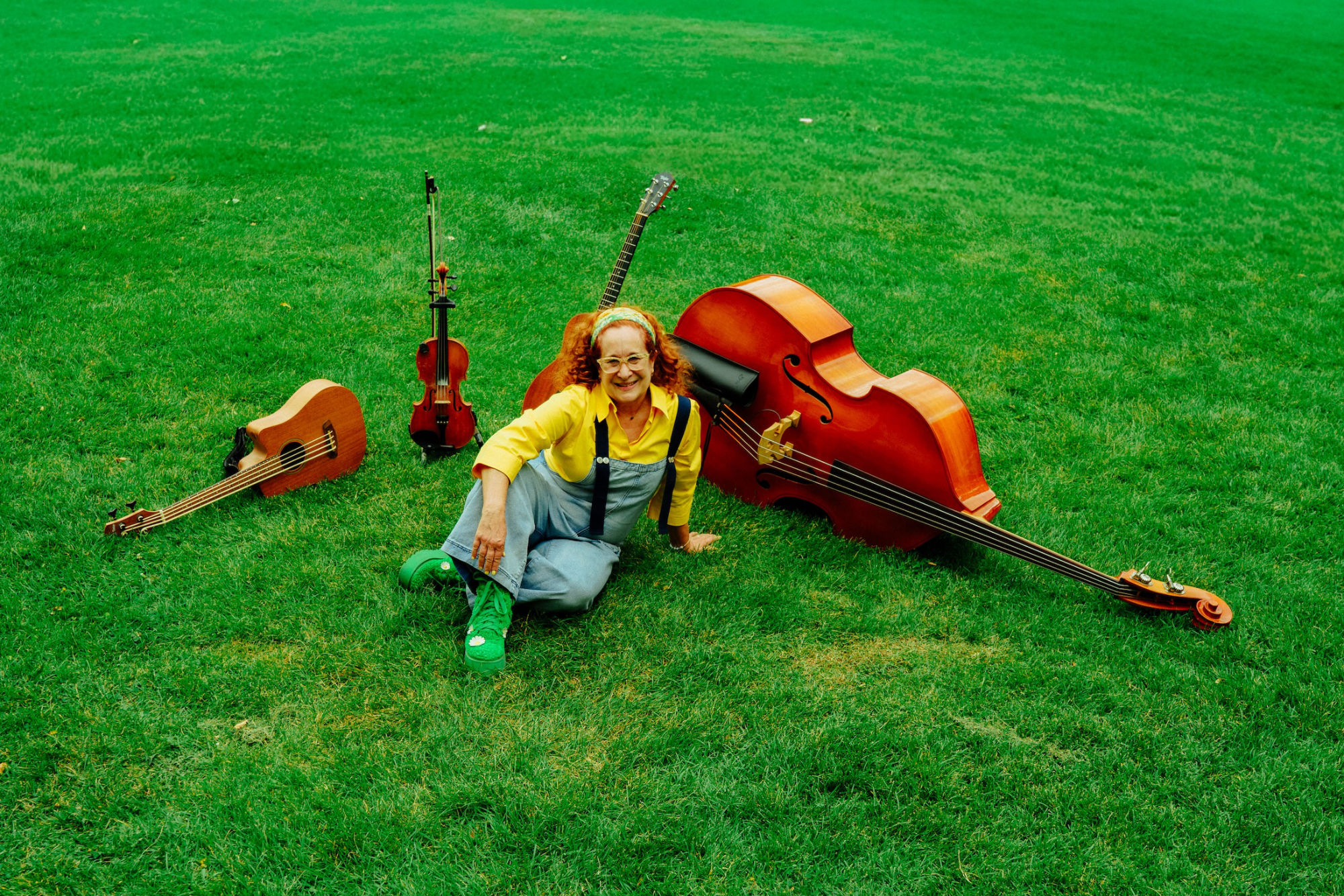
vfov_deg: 37.2
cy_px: 440
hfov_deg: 53.6
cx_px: 685
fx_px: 1331
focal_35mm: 36
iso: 250
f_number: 5
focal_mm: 35
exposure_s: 1/250
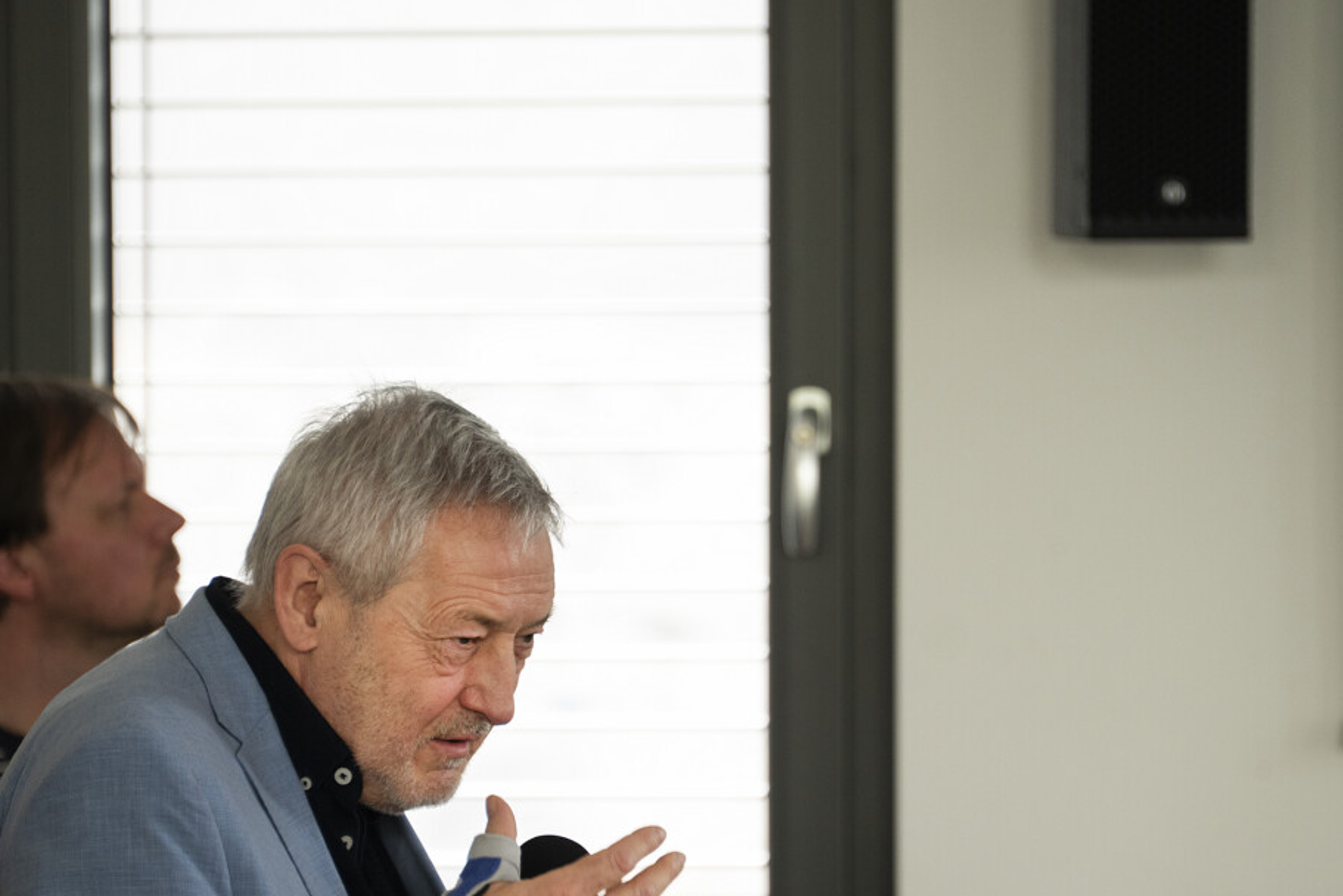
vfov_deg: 3.5
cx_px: 724
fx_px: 14740
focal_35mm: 395
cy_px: 564
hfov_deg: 5.2
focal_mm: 300
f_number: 5.6
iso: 1600
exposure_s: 1/125
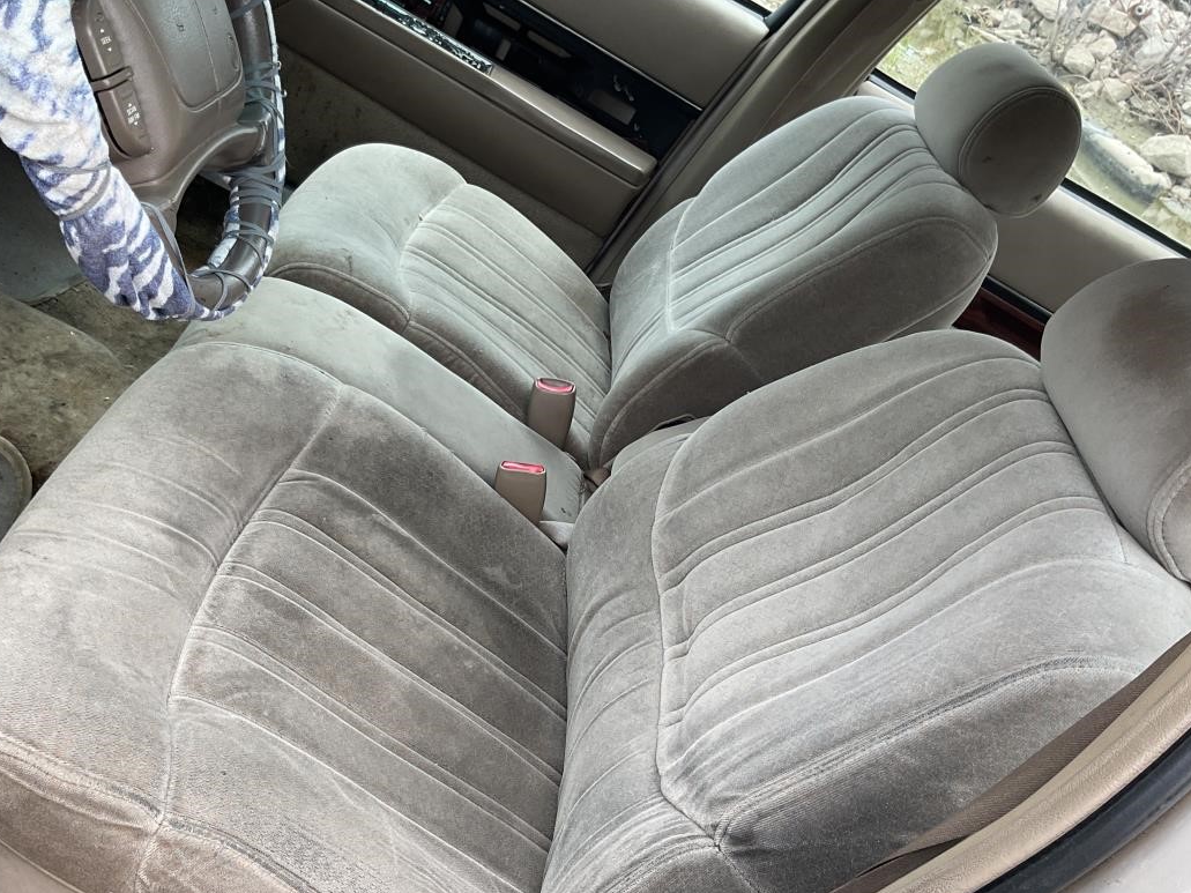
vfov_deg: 39.5
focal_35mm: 36
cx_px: 557
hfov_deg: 51.3
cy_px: 535
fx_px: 1238
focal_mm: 3
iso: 16
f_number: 1.8
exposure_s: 1/294
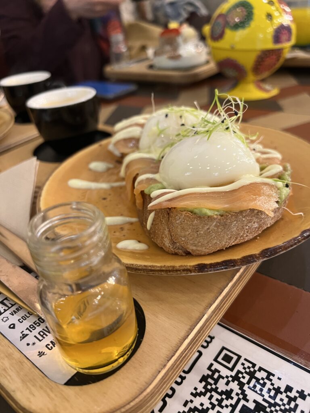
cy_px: 206
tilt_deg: -32.7
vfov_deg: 67.3
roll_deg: +6.6
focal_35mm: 26
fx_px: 310
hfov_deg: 53.1
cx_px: 155
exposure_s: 1/50
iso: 400
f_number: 1.5
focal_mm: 5.7
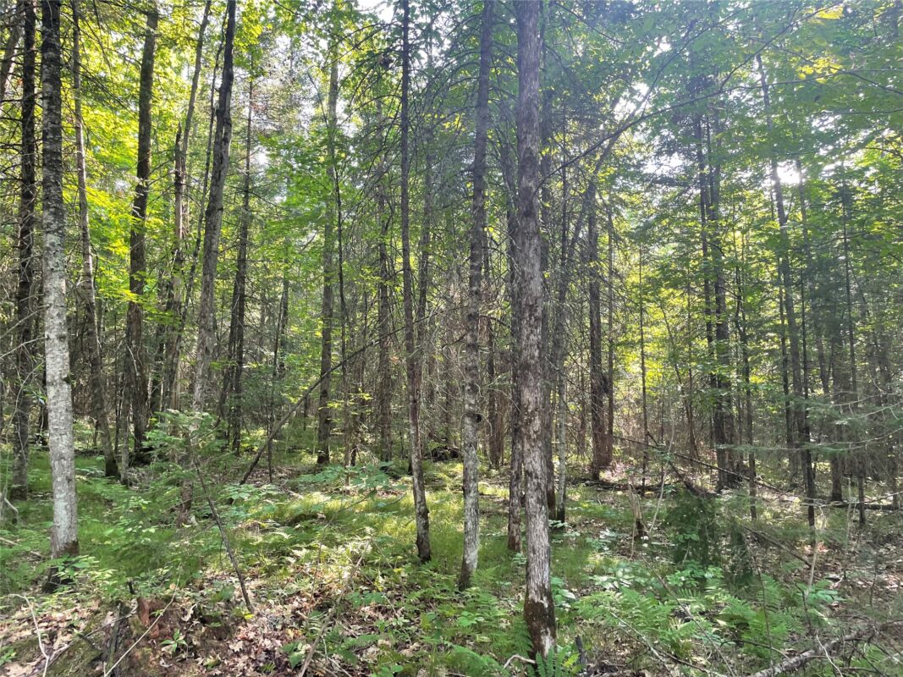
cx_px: 452
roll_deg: -1.3
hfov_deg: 67.3
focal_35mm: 26
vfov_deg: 53.1
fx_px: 678
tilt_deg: +4.0
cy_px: 338
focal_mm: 4.2
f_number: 1.6
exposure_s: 1/121
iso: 64
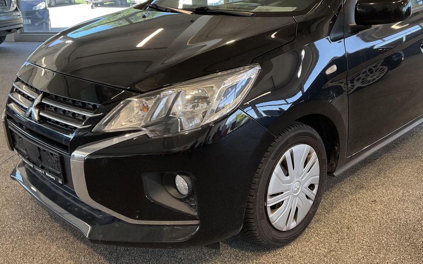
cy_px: 95
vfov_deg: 33.4
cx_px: 241
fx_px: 438
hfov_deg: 51.4
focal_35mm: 38
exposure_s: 1/100
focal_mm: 3
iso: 64
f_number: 1.8
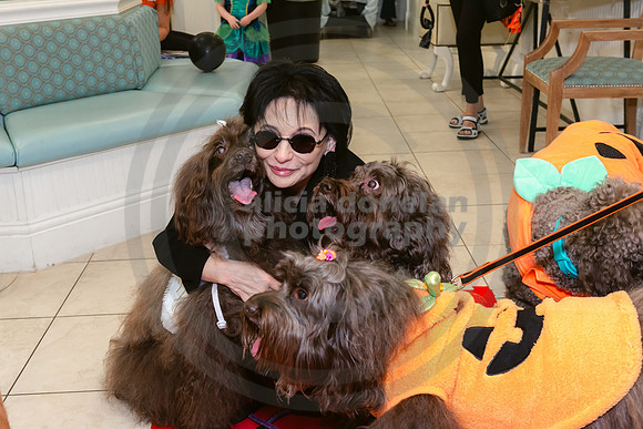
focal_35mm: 45
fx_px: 804
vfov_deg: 29.9
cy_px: 215
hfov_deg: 43.6
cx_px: 322
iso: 2500
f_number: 9
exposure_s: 1/60
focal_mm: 45
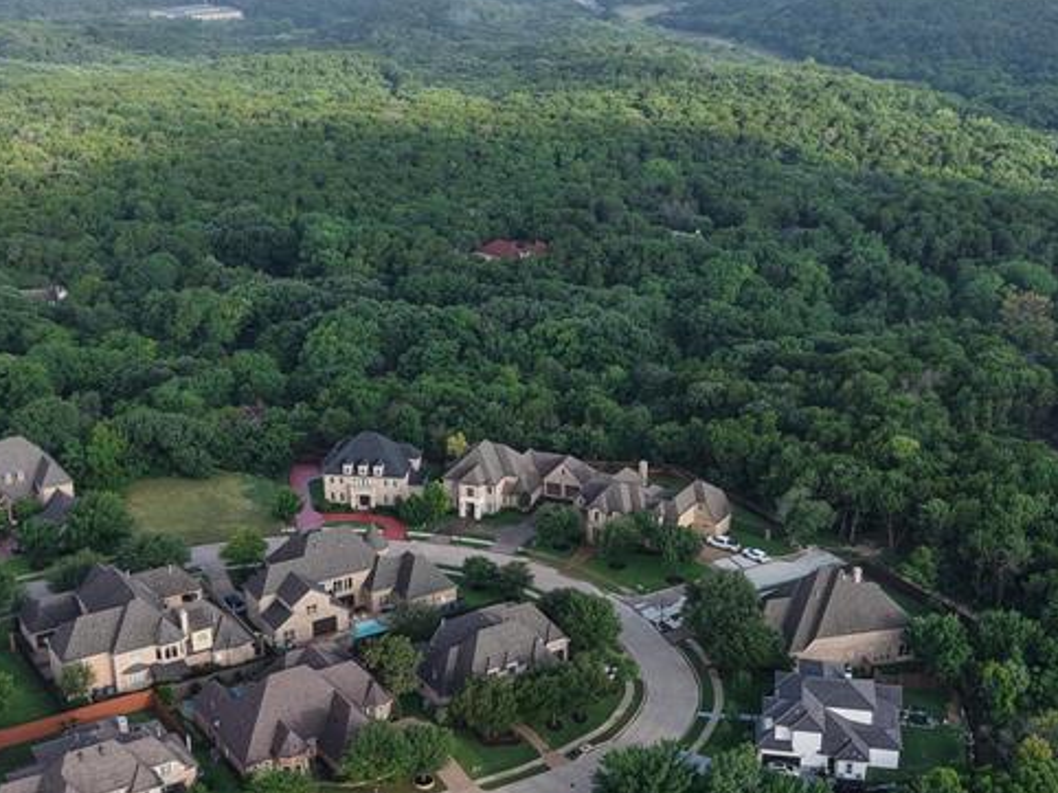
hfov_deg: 37.5
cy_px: 512
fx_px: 1558
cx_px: 536
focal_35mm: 51
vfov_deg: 28.4
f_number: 1.8
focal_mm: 8.67
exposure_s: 1/2500
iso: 250
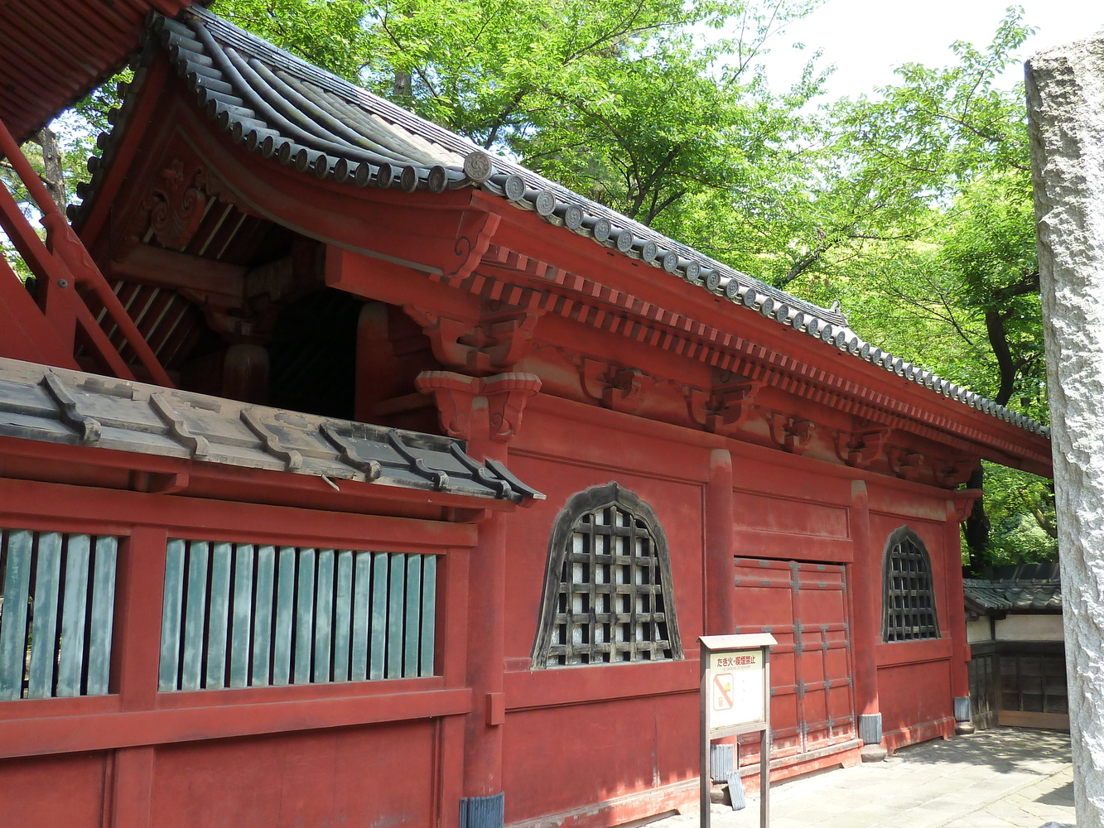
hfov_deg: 59.5
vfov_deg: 46.7
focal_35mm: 30
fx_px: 957
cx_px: 657
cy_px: 457
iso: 125
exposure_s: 1/100
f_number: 3.5
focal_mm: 4.1
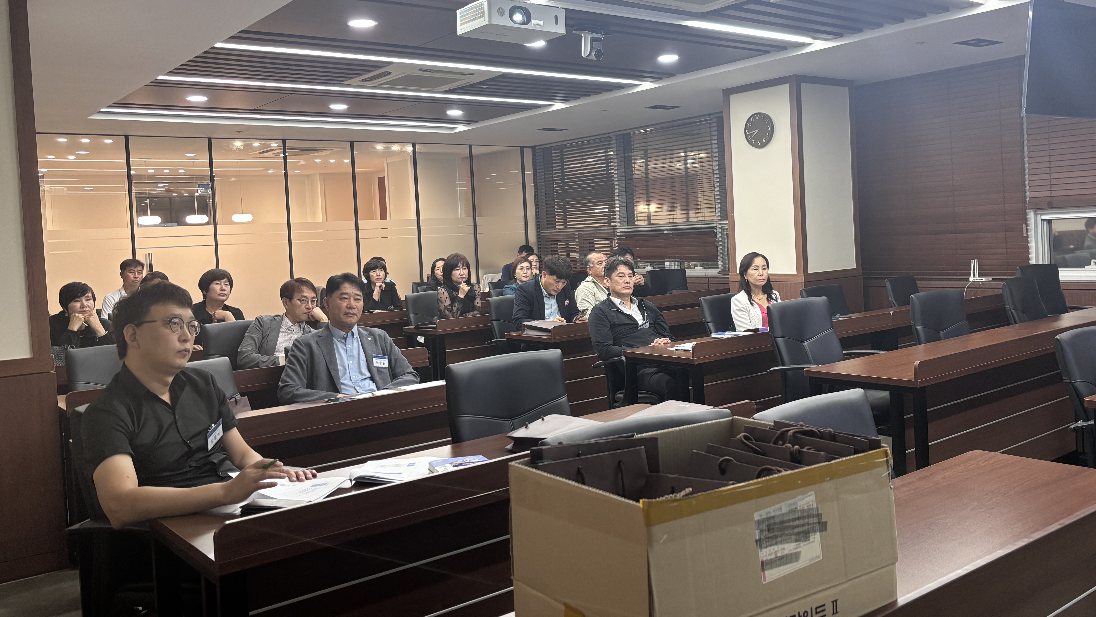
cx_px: 609
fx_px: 930
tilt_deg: -1.6
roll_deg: +3.3
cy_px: 255
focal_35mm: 32
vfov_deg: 36.6
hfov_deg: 60.9
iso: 160
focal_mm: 5.96
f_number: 1.6
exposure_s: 1/60
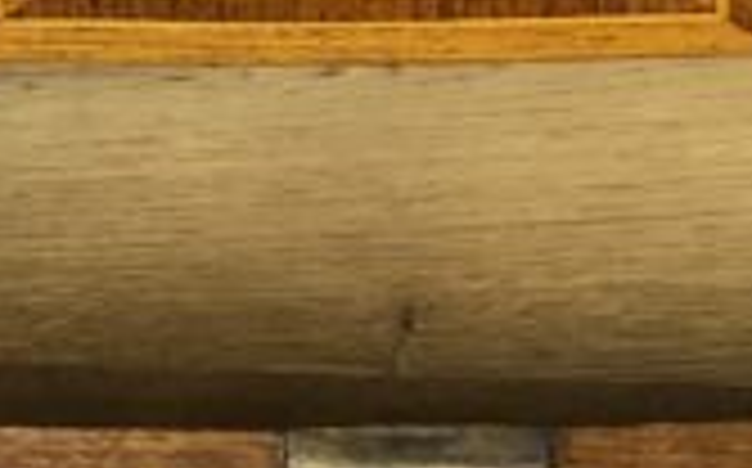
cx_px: 464
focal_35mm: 182
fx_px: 3726
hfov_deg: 11.5
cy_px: -261
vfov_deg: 7.1
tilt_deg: -46.3
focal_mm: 4
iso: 100
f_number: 1.8
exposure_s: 1/17
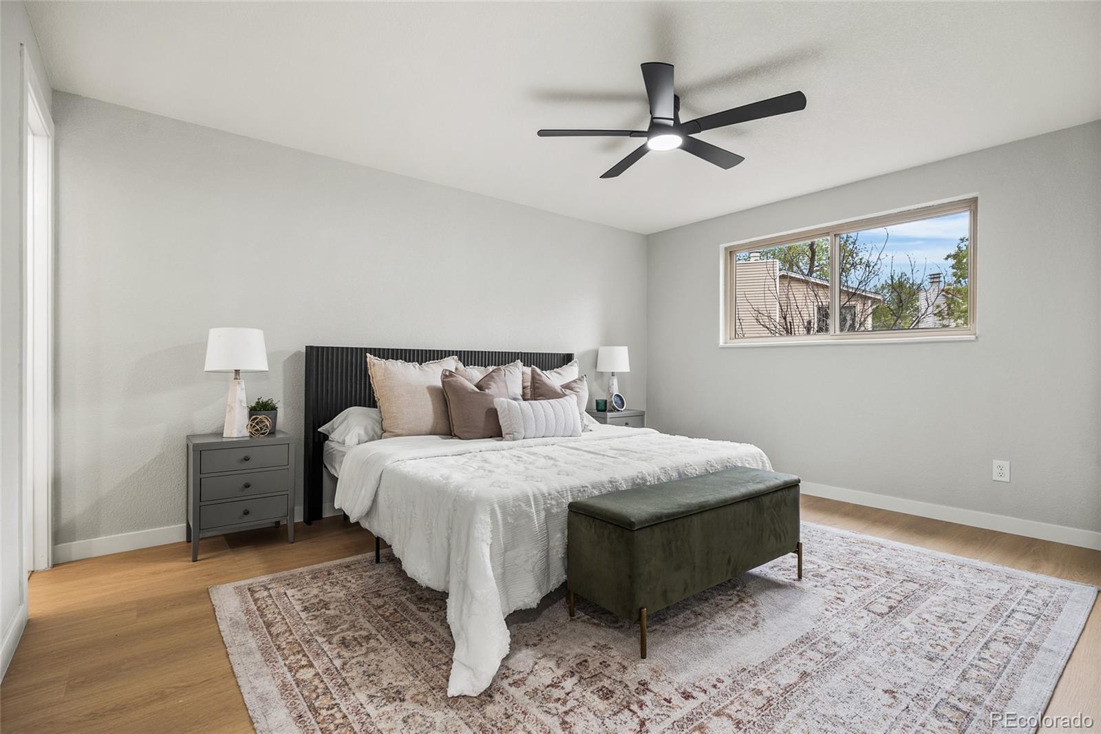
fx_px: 520
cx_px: 550
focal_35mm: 17
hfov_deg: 93.3
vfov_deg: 70.4
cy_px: 367
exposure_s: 1/80
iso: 200
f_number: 8
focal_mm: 17
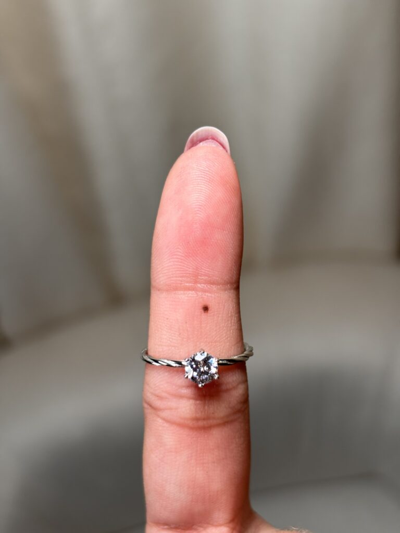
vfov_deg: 36.8
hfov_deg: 28.0
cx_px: 200
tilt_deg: -51.8
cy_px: 266
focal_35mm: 52
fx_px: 801
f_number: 1.6
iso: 50
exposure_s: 1/117
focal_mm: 5.96
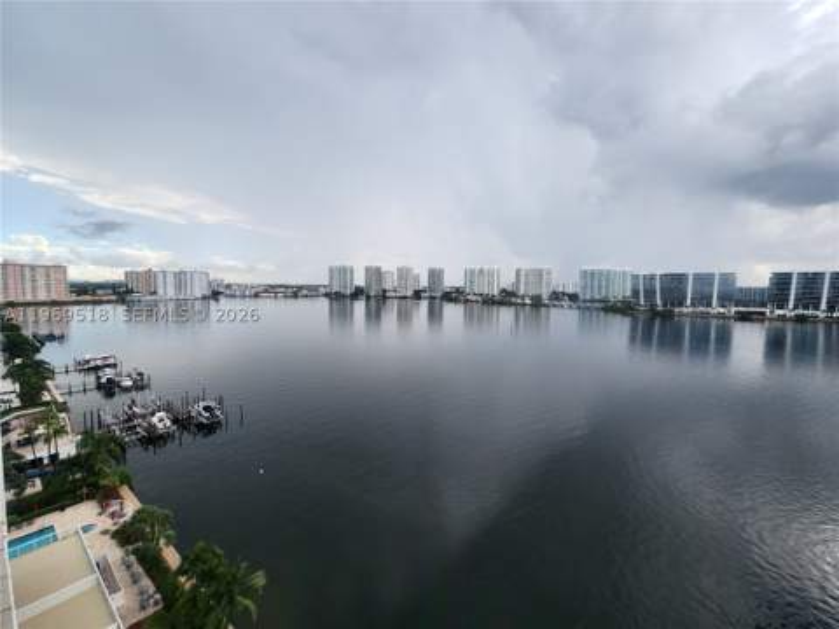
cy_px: 314
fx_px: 315
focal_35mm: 13
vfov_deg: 89.9
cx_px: 420
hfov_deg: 106.2
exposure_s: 1/719
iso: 50
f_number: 2.2
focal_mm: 2.2
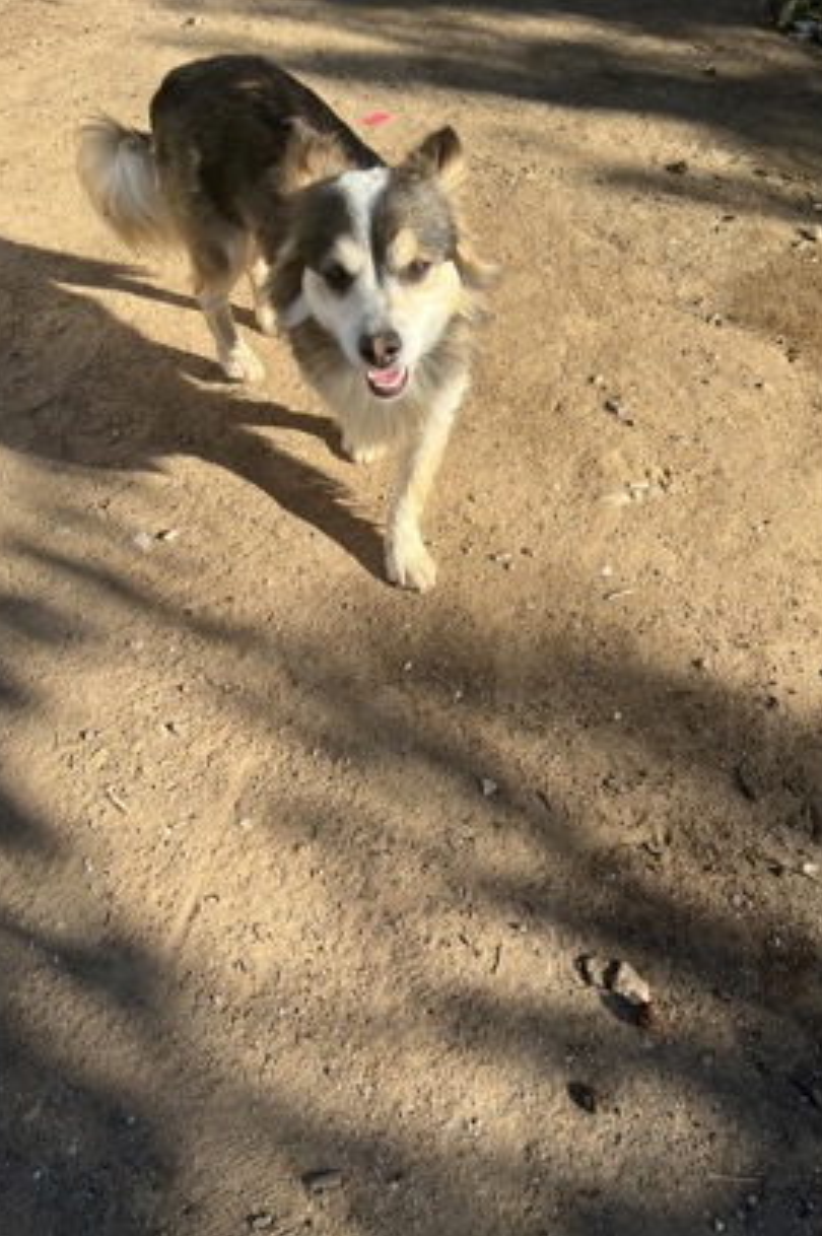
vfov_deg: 65.5
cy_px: 636
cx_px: 416
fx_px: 961
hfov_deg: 46.3
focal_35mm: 28
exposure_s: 1/1698
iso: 50
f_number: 1.5
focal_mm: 5.7
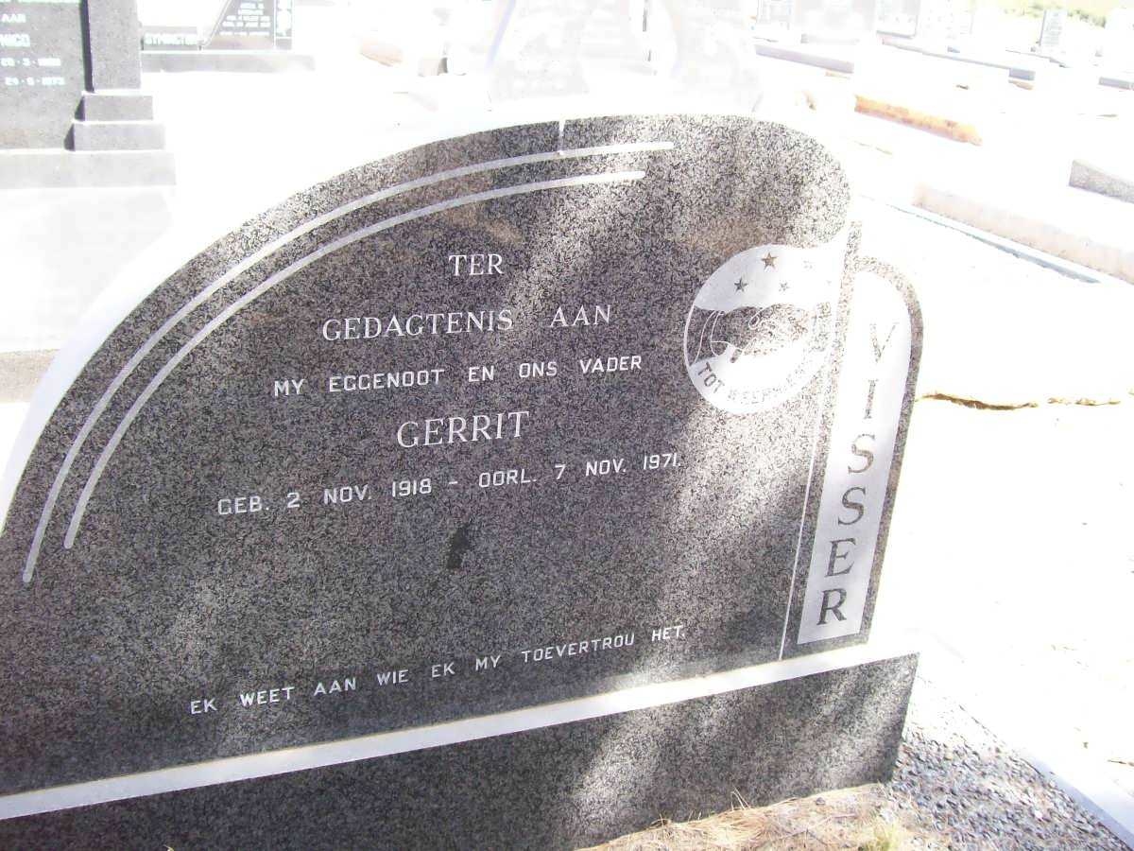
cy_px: 426
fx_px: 1179
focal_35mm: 36
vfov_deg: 39.7
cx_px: 567
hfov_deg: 51.4
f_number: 2.7
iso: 80
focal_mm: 6
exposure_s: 1/190
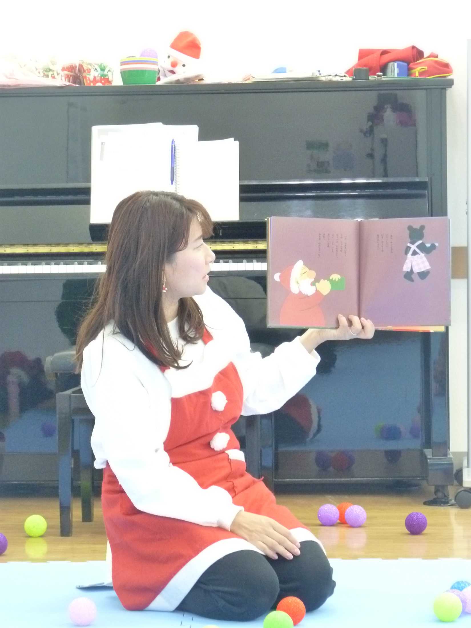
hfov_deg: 11.9
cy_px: 314
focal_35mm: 125
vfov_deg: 15.8
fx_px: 2268
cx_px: 236
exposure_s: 1/30
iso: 800
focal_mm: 22.3
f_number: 3.6
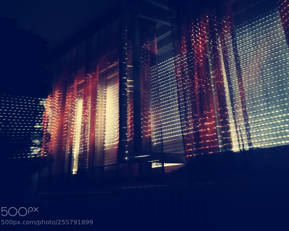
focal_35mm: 29
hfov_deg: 60.4
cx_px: 148
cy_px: 119
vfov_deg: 50.0
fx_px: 248
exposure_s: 1/16.7
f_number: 2.2
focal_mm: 3.81
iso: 1000
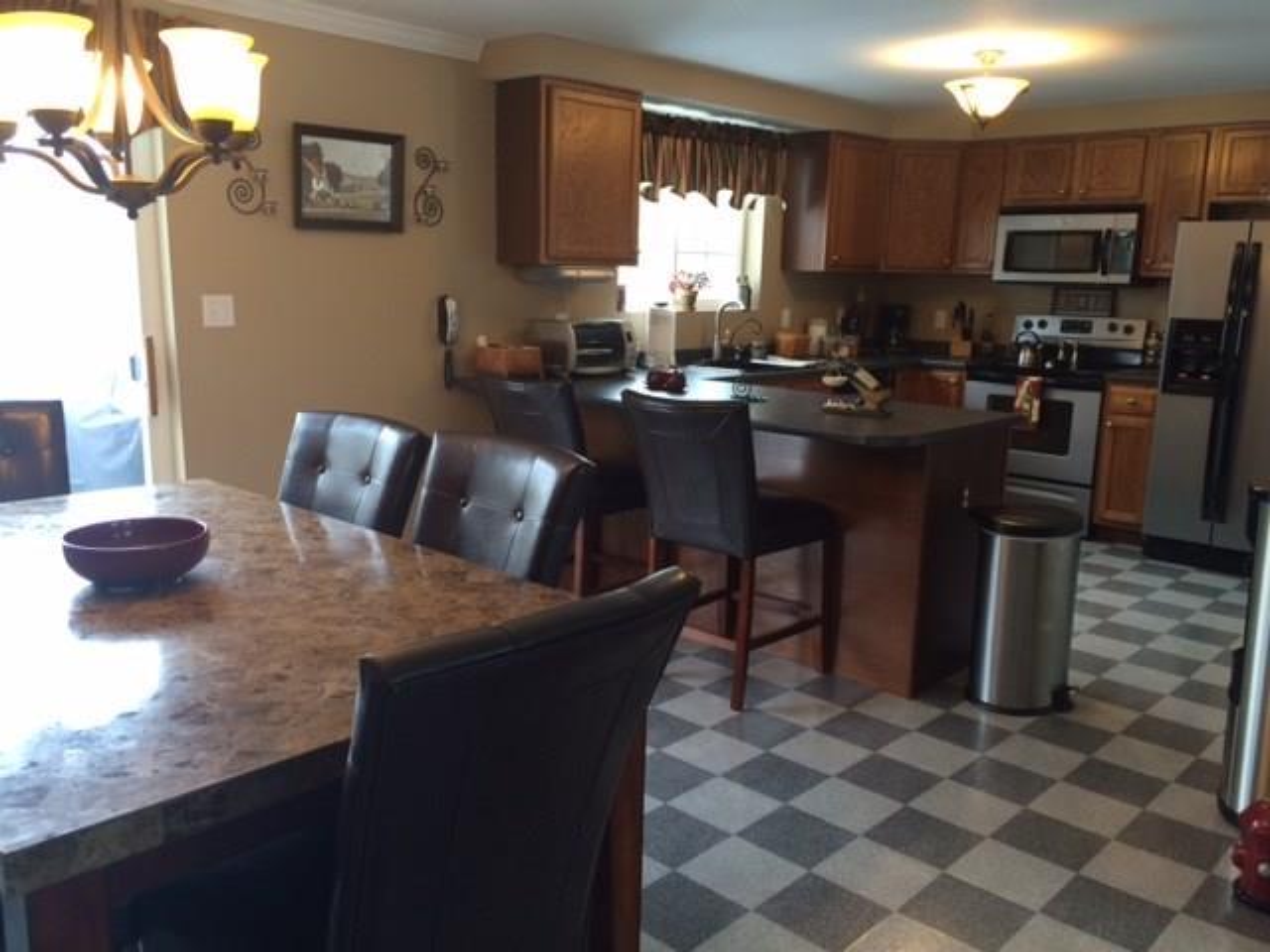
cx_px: 635
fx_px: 1064
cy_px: 476
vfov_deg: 48.2
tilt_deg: -11.5
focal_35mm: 29
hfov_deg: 61.7
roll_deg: +0.5
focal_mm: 4.15
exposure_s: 1/30
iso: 80
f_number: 2.2
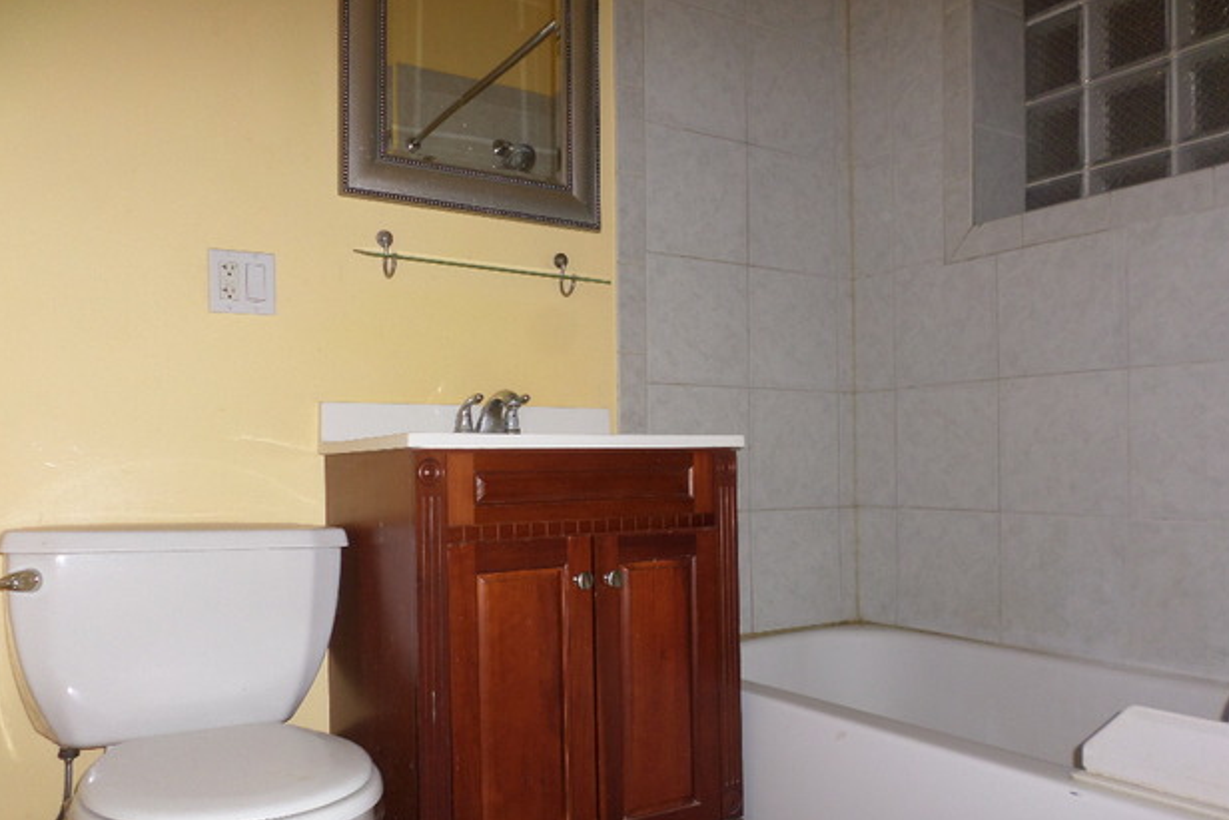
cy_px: 473
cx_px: 632
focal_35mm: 27
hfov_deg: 67.4
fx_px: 922
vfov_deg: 47.8
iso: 100
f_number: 2.5
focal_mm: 4.5
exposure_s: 1/30
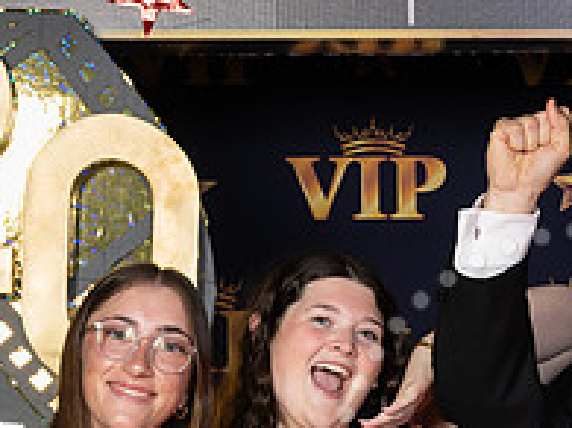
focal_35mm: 179
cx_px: 634
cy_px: 565
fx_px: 2956
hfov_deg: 10.9
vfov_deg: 8.2
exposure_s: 1/100
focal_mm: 54
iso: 400
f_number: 8
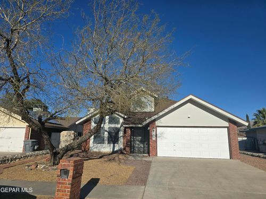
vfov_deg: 58.9
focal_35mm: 23
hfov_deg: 73.9
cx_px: 133
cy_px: 100
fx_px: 177
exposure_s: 1/1336
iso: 12
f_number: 1.7
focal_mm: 6.3
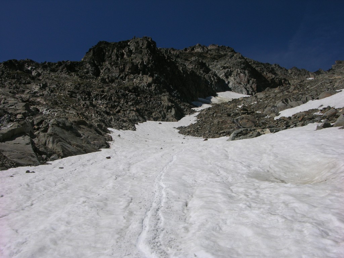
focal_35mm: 35
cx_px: 172
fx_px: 348
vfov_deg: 40.7
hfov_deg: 52.6
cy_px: 129
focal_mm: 8.9
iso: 50
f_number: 8
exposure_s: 1/442
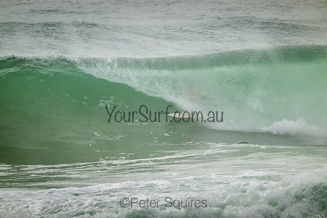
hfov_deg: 2.6
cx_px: 164
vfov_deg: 1.7
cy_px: 109
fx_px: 7268
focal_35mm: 800
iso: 1600
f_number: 11
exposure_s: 1/2500
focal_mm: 800
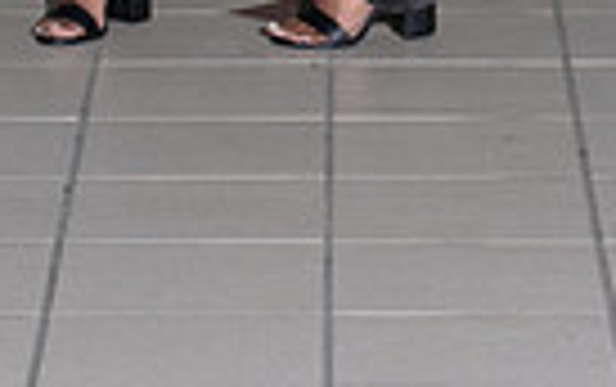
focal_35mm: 335
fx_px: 5631
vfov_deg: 3.9
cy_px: -544
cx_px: 184
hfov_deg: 6.3
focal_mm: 100
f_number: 5.6
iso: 1250
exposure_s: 1/160
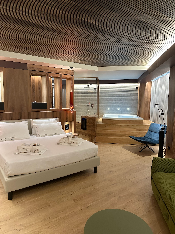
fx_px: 162
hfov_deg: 56.8
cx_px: 88
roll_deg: -1.3
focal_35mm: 24
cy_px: 117
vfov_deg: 71.6
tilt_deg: -4.0
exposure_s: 1/50
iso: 400
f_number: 1.78
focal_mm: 6.86
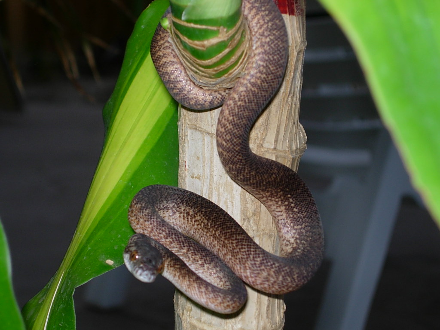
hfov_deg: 17.4
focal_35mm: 113
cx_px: 220
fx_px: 1436
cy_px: 165
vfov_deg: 13.1
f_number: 4.9
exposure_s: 1/64
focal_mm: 23.4
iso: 79
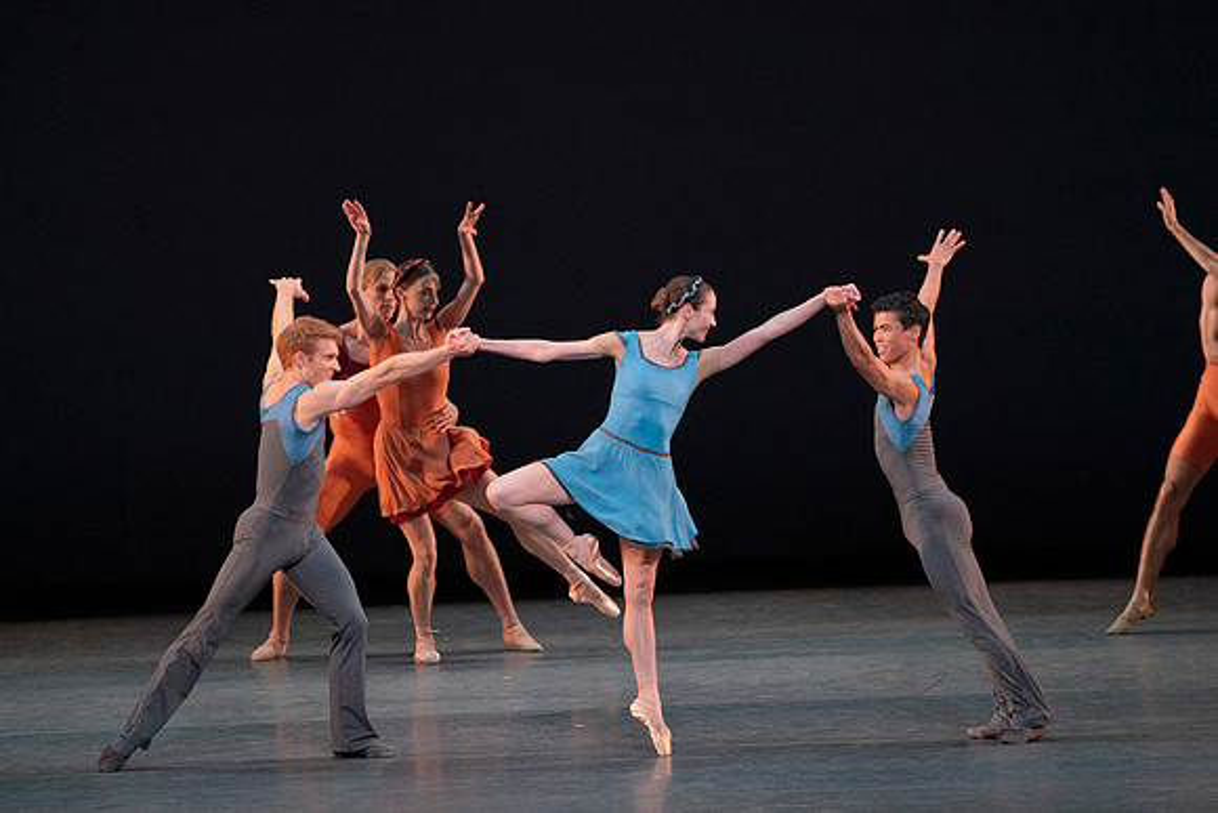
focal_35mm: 306
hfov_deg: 6.7
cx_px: 609
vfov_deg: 4.5
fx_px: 10355
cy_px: 406
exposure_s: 1/400
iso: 6400
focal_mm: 306
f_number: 8
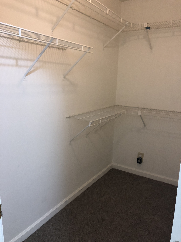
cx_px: 90
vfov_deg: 61.7
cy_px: 121
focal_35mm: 29
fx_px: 202
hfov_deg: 48.2
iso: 64
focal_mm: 3.99
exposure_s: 1/15
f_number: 1.8
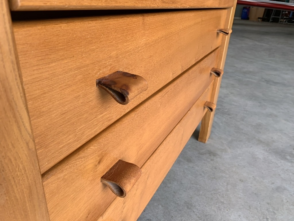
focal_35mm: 26
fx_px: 221
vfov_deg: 53.1
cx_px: 147
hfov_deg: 67.3
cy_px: 110
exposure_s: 1/121
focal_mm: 4.25
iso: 80
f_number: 1.8
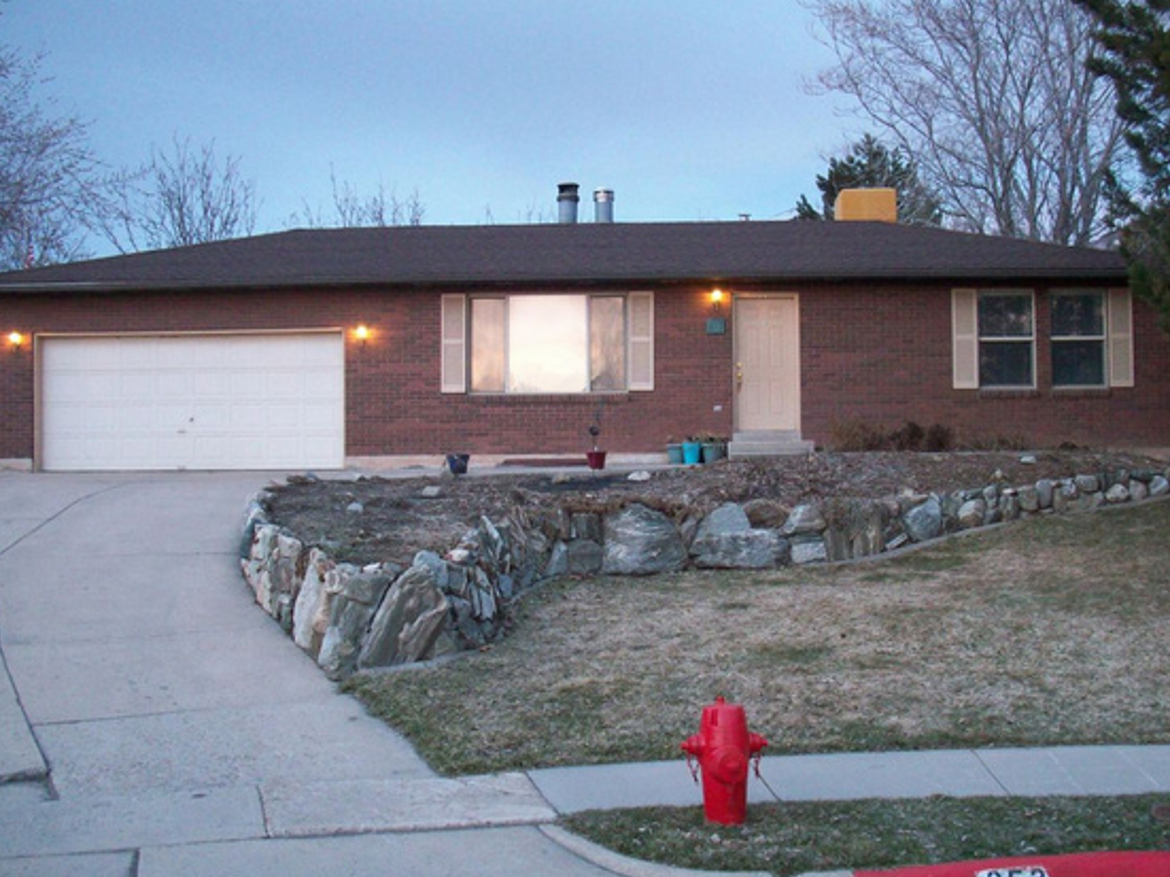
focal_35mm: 43
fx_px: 1453
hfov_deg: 43.8
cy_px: 442
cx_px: 633
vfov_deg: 33.6
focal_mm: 6.2
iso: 160
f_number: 2.8
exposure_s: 1/21.8
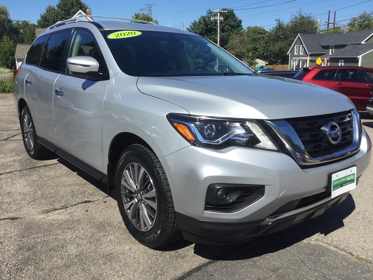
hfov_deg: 58.4
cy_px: 140
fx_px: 334
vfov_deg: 45.4
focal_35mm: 31
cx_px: 186
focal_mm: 3.3
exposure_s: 1/1538
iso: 25
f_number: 2.4
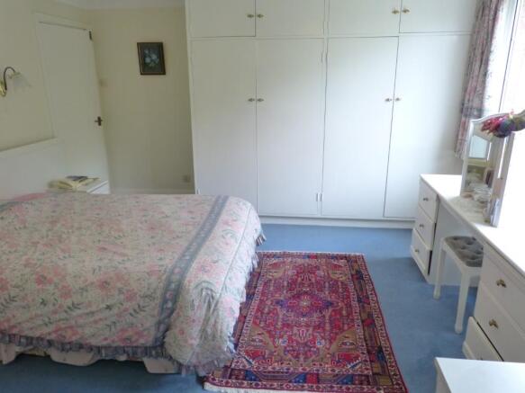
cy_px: 196
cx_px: 262
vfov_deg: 54.9
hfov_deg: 69.4
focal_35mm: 25
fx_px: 379
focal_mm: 4.5
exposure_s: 1/25
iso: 400
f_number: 4
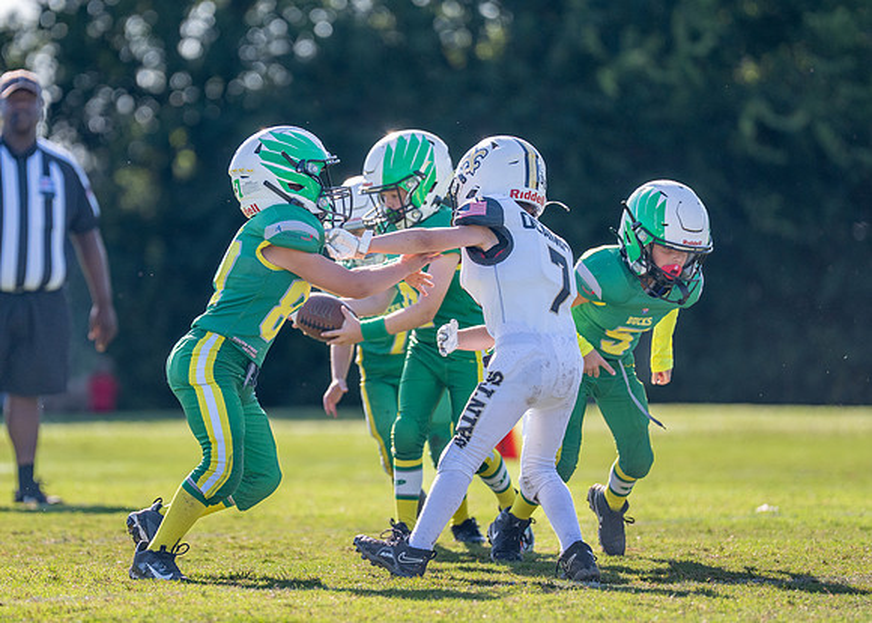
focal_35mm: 320
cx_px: 266
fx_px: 7911
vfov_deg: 4.5
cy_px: 288
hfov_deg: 6.3
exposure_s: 1/2500
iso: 250
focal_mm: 200
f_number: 2.8
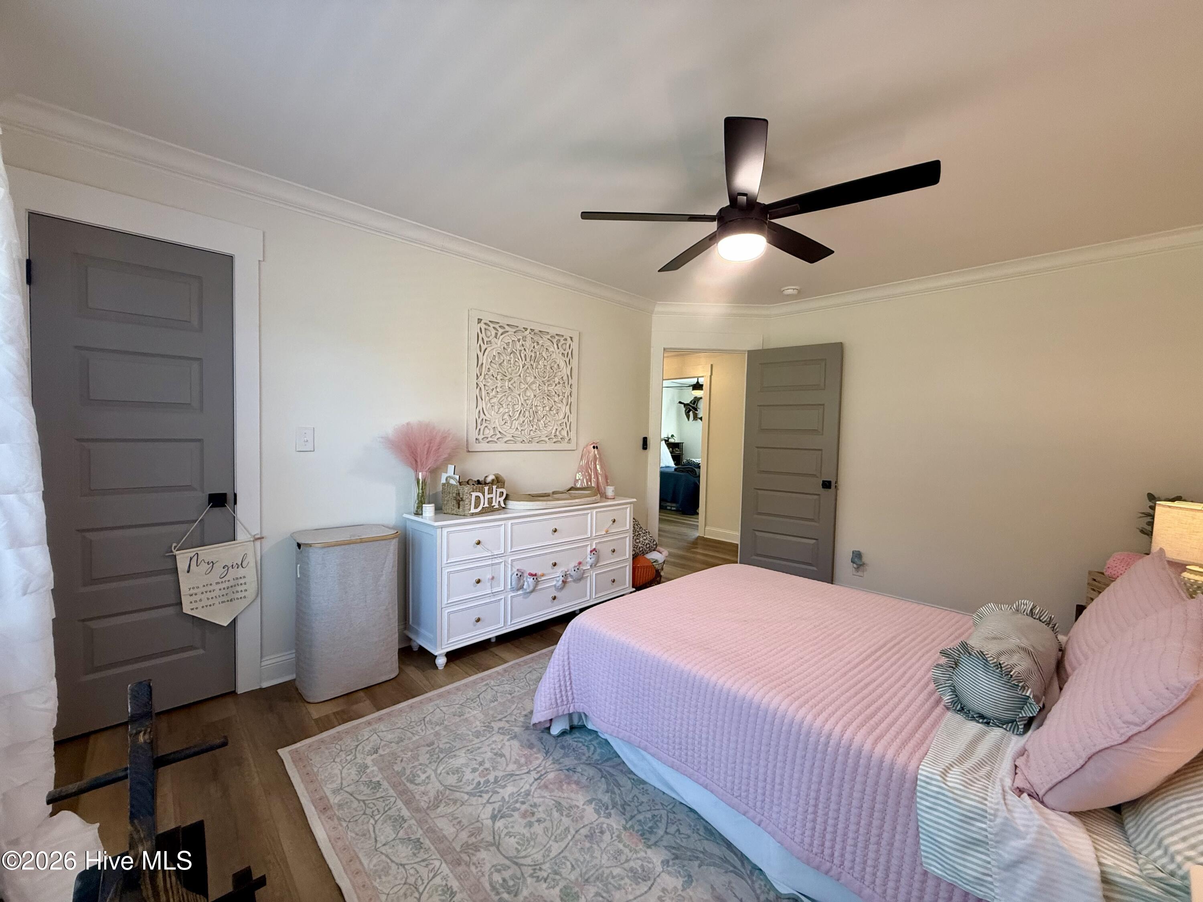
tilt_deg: -1.5
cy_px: 451
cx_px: 602
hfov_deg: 102.1
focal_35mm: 14
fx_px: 487
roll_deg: -1.3
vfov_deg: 85.7
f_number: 2.2
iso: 200
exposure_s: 1/120
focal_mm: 2.22
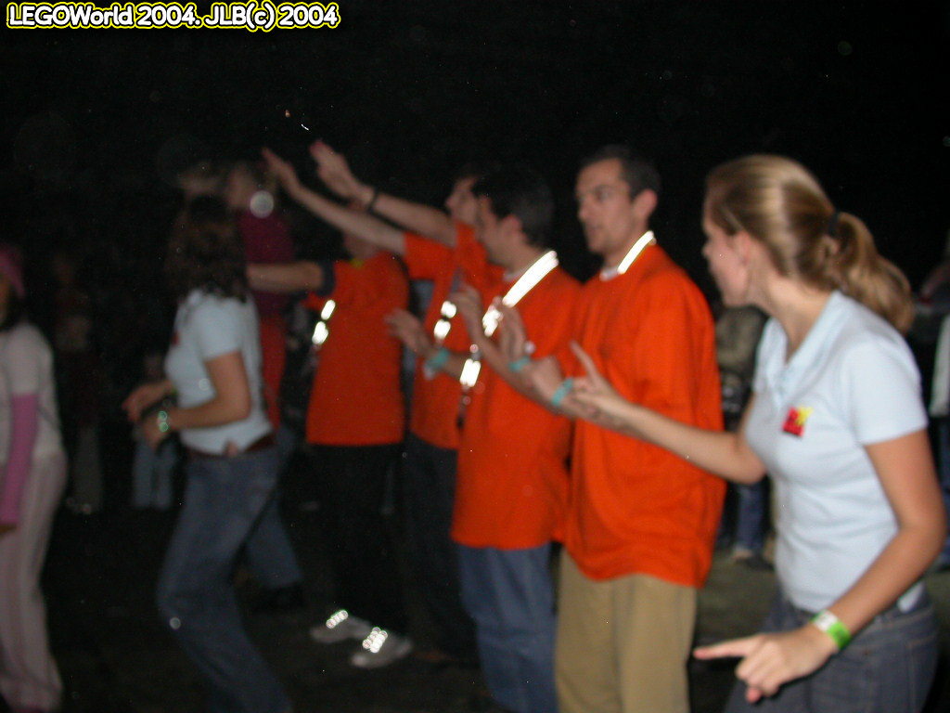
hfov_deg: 49.0
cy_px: 356
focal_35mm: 38
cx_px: 475
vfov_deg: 37.7
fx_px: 1043
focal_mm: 7.85
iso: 100
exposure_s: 1/60
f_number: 2.6
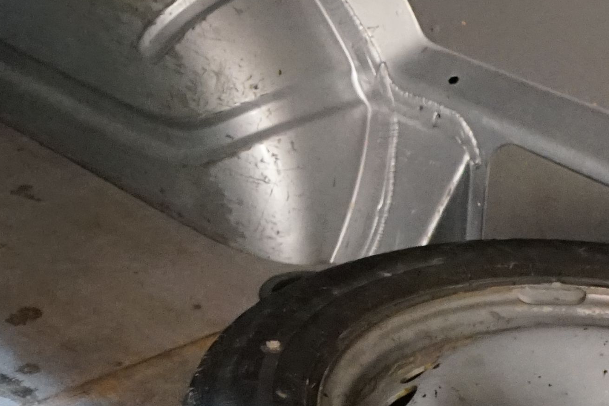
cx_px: 86
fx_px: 2165
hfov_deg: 15.9
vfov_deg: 10.1
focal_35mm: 128
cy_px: -325
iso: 5000
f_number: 3.5
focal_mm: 28
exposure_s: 1/30
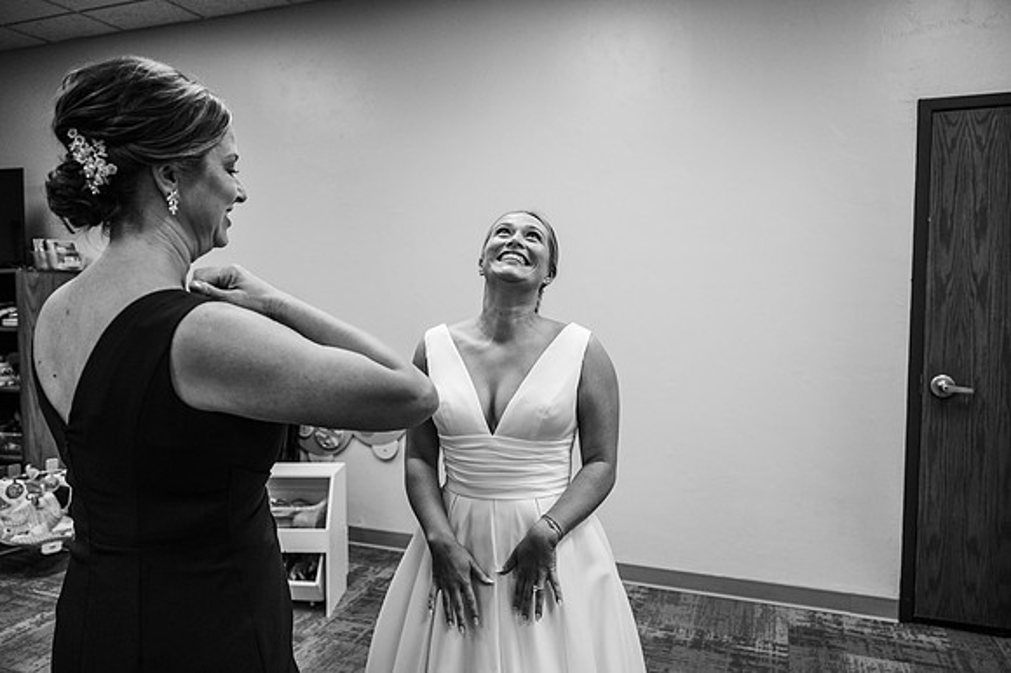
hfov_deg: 71.2
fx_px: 706
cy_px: 336
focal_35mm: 25
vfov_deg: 51.0
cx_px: 519
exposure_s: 1/320
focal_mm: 24
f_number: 3.2
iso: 2000
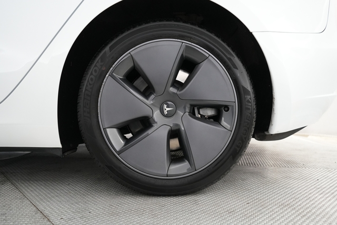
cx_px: 168
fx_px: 253
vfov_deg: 47.9
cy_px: 112
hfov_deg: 67.4
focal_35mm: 27
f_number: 2.8
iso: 3200
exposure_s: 1/160
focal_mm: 27
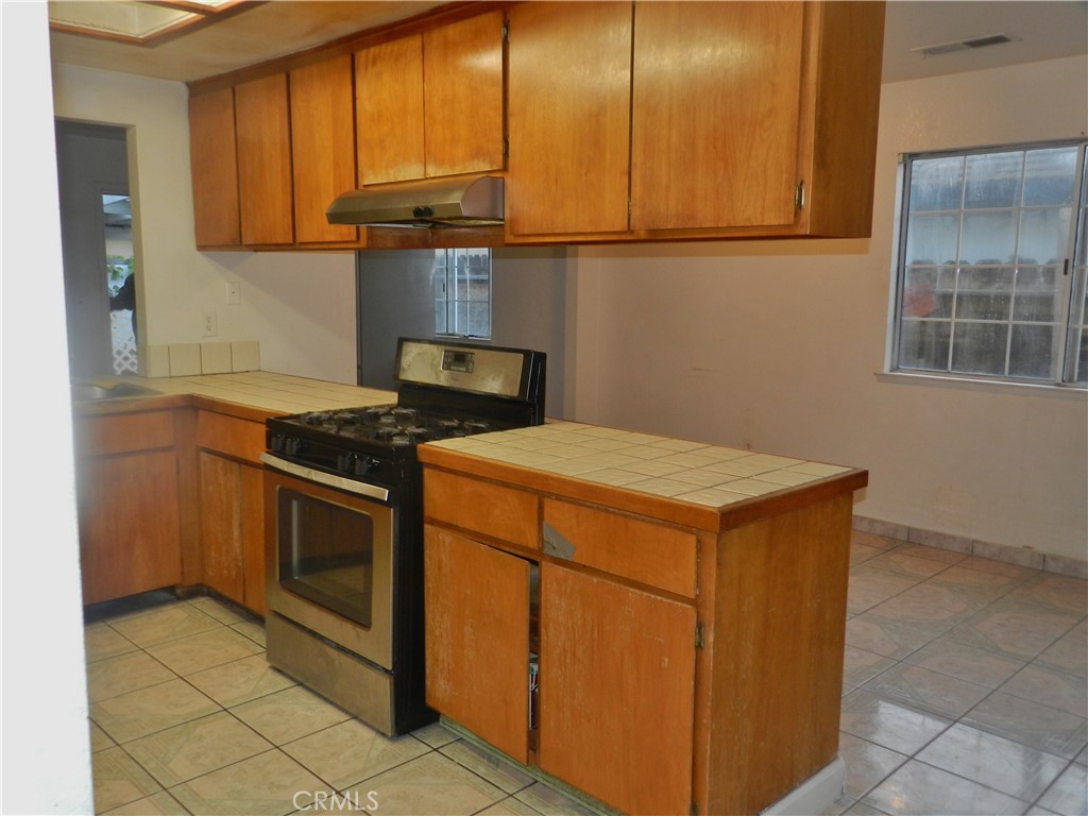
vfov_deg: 49.7
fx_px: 880
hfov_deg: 63.4
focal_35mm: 28
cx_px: 544
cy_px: 408
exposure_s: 1/30
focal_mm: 5
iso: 200
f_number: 3.6
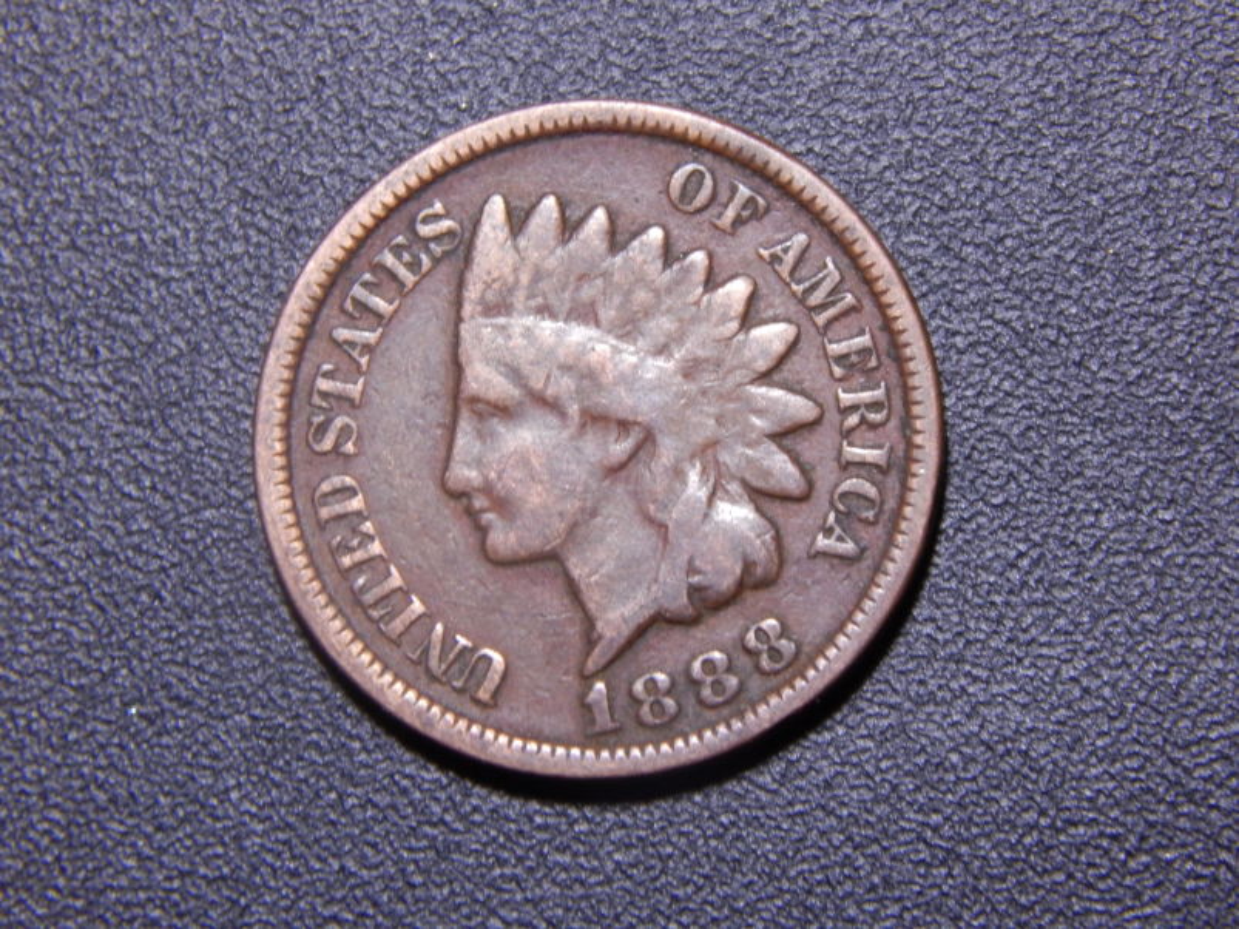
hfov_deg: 10.9
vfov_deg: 8.2
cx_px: 620
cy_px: 464
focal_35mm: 182
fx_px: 6513
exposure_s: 1/20
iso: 400
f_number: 5.3
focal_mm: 32.8
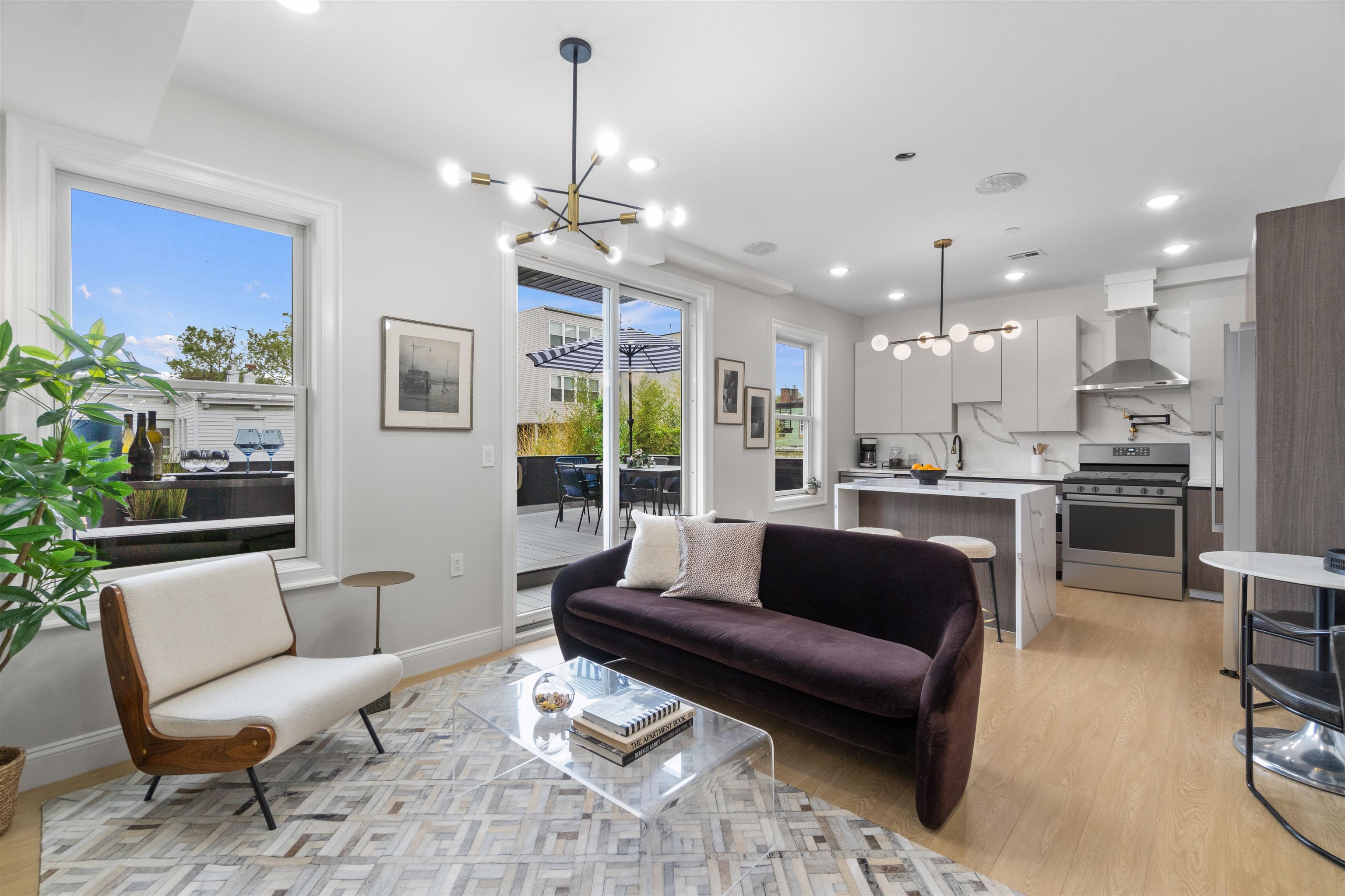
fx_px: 560
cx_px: 672
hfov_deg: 100.4
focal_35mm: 15
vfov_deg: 77.3
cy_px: 448
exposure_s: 1/30
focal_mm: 10
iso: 1000
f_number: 8
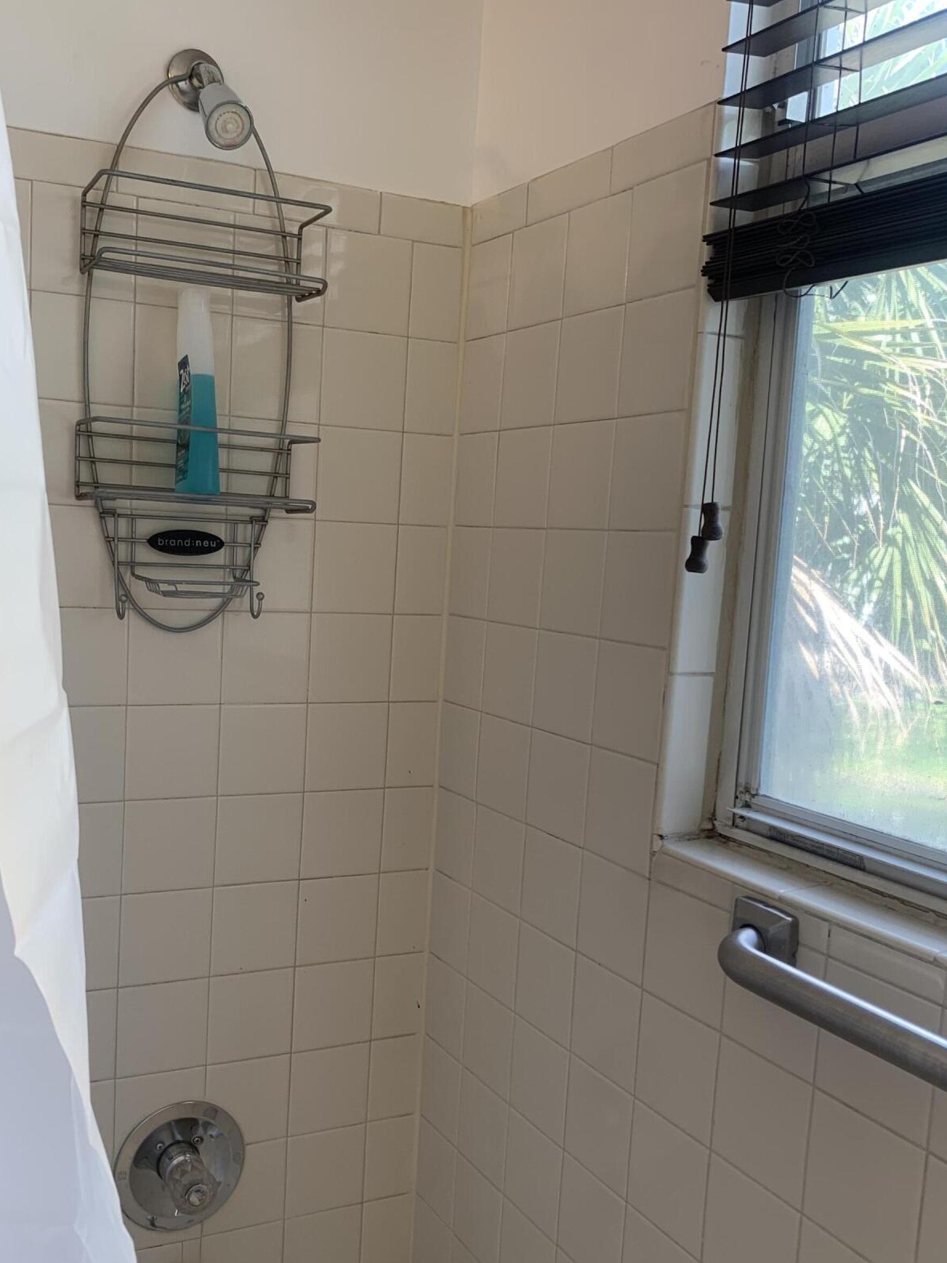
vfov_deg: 55.3
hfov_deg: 42.7
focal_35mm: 33
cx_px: 380
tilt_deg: -6.0
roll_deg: -2.8
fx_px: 1204
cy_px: 694
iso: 50
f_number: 1.8
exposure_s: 1/60
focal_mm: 4.25
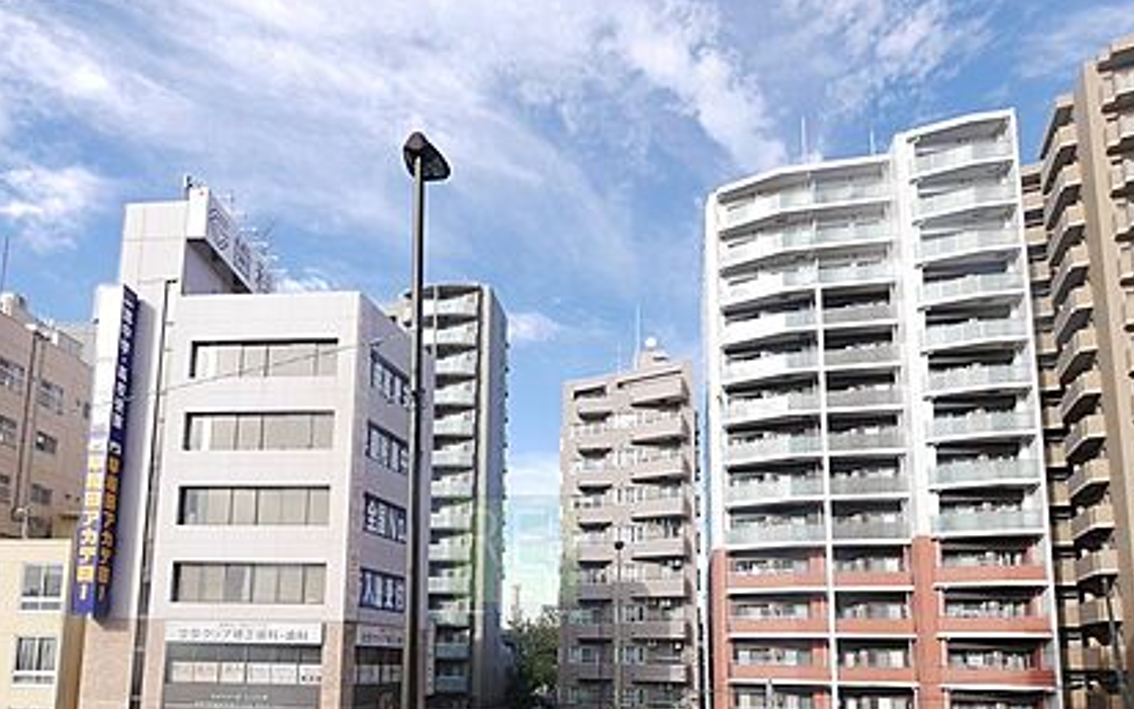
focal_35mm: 23
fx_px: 711
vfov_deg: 50.0
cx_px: 516
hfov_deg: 77.0
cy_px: 561
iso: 160
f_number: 6.3
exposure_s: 1/200
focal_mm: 7
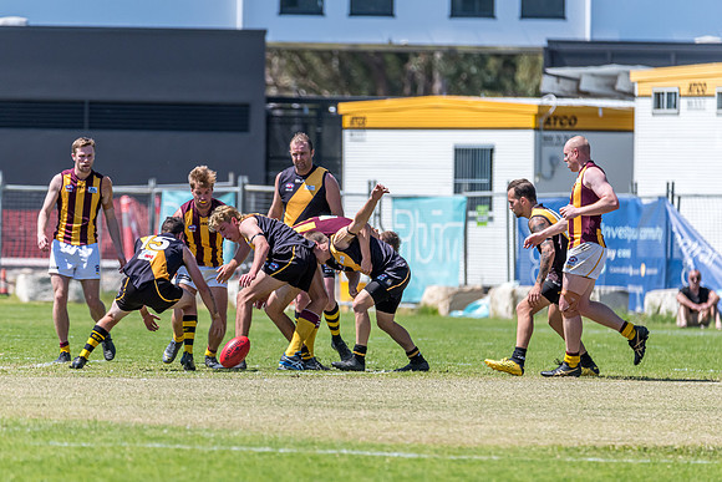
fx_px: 9784
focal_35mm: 488
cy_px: 273
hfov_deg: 4.2
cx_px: 314
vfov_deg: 2.8
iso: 800
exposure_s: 1/3200
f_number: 6.3
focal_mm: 420
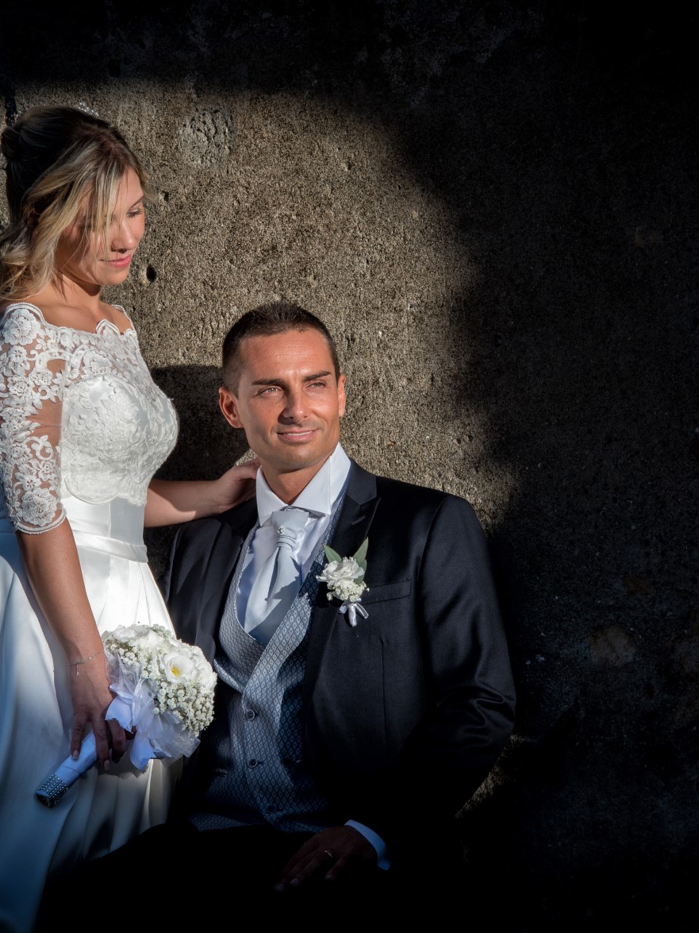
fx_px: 6436
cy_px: 467
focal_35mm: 239
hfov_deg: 6.2
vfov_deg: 8.3
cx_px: 381
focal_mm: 165
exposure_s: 1/250
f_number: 13
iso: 250
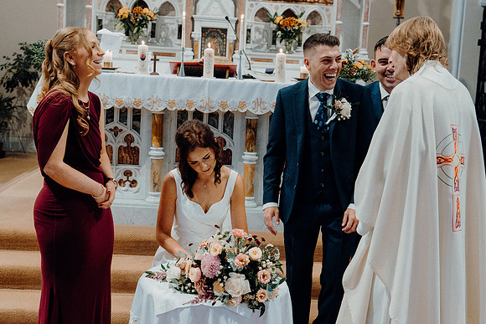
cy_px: 162
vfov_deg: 26.5
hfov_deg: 38.9
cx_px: 243
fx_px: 689
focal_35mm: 51
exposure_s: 1/160
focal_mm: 34
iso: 2500
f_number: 3.5
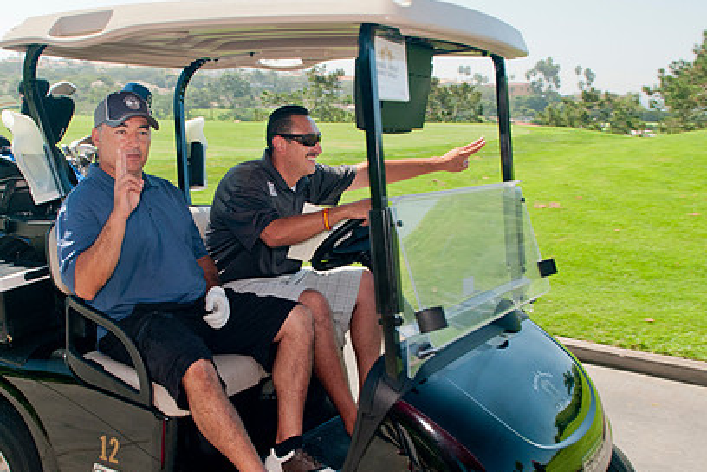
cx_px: 284
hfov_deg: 48.2
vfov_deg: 33.3
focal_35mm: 40
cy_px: 272
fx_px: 785
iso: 400
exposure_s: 1/200
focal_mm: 17
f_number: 7.1
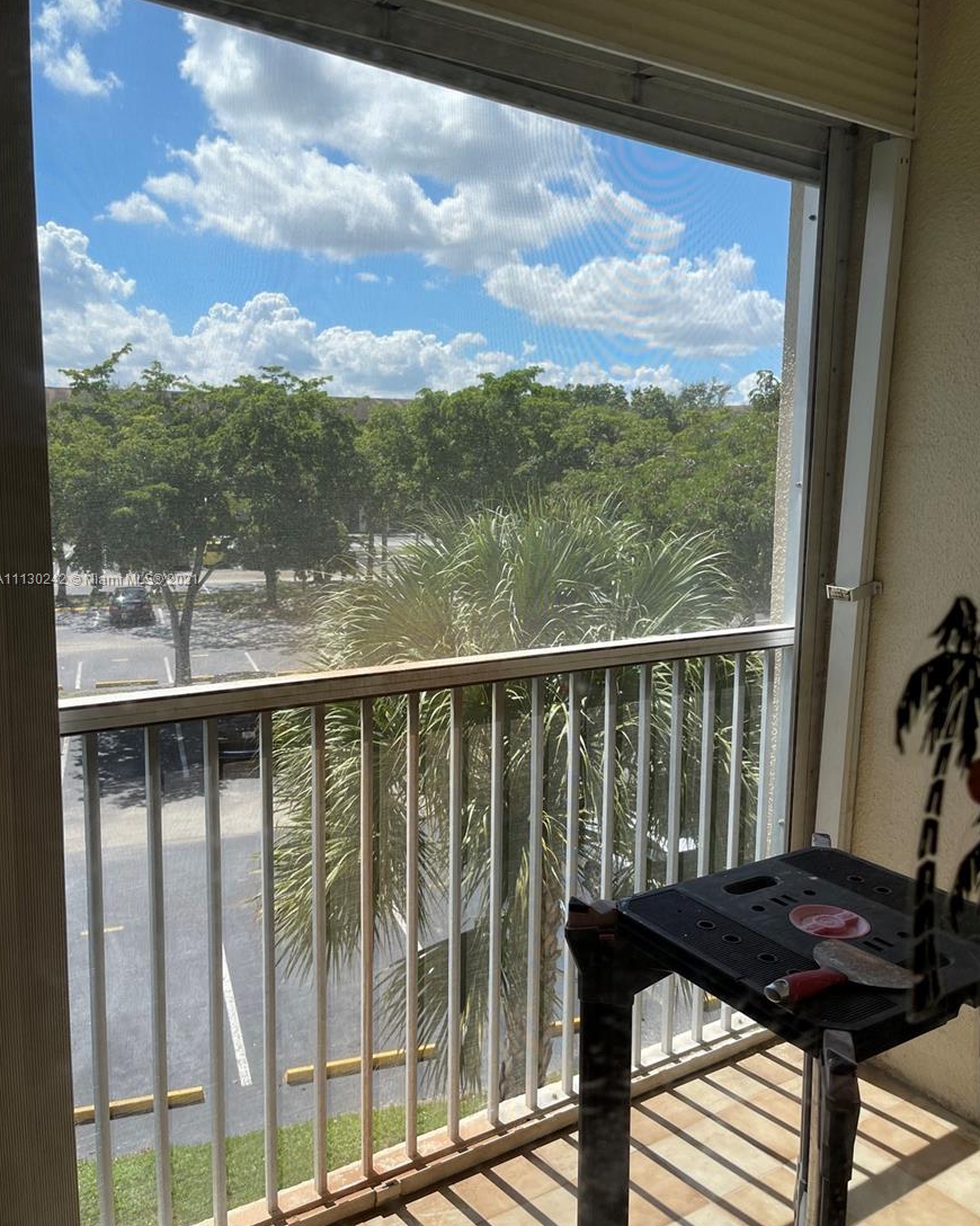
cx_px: 499
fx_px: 1015
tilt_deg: -7.7
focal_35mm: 28
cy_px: 580
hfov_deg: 51.5
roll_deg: -0.5
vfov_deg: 62.2
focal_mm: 5.1
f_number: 1.6
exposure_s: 1/2336
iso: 32
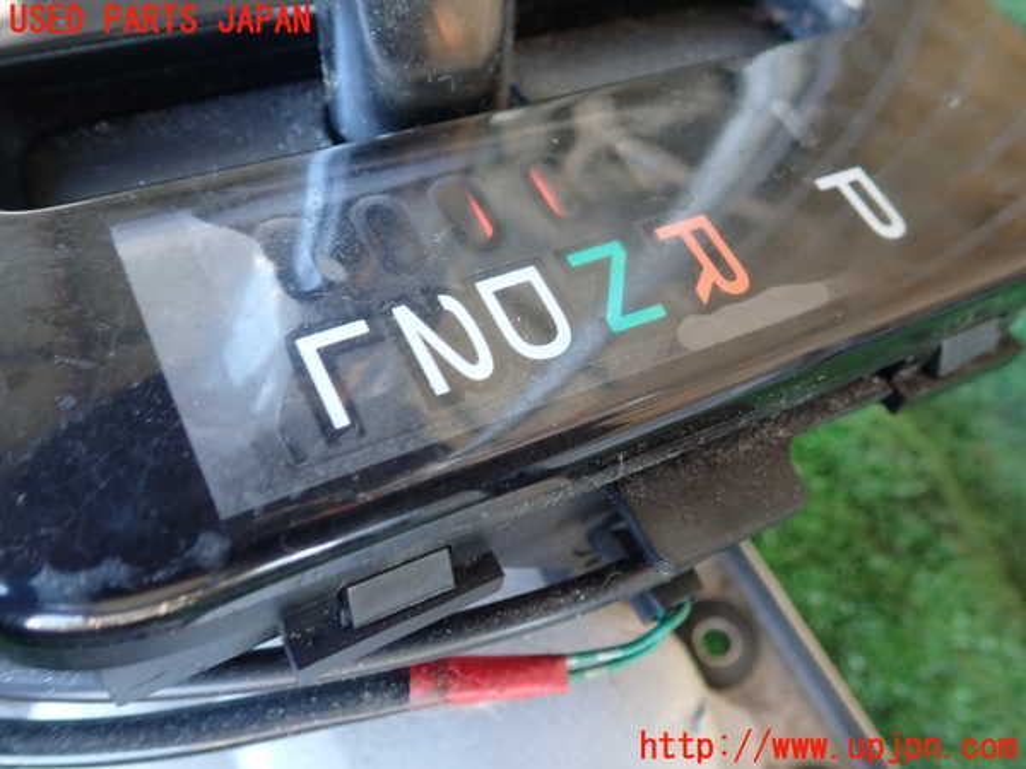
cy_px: 384
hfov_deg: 60.0
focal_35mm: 30
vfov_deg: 46.8
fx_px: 889
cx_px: 513
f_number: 2.3
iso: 200
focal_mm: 5.4
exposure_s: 1/30
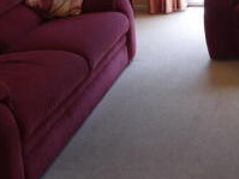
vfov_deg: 17.8
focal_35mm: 82
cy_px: 34
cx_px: 260
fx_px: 566
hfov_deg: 22.6
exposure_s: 1/160
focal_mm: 6
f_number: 2.2
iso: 100
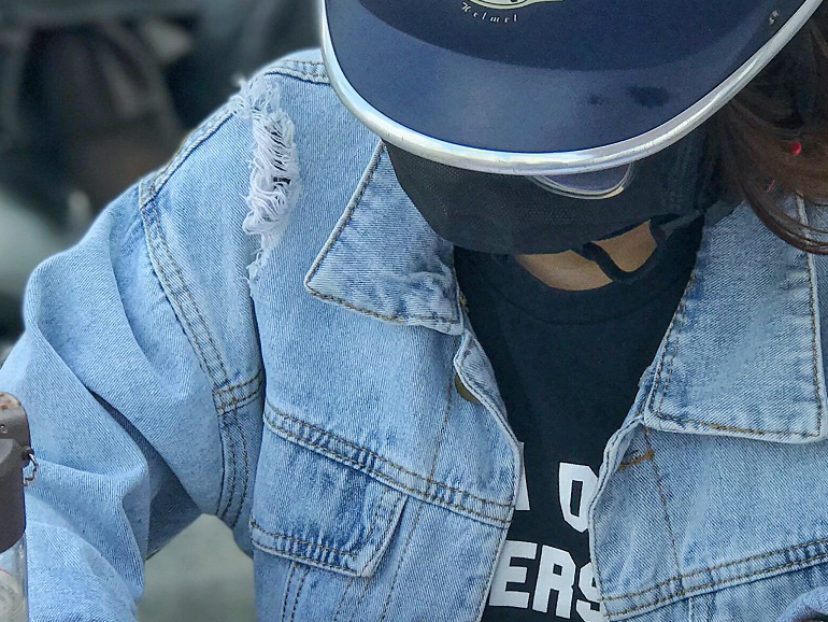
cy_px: 484
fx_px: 3541
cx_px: 579
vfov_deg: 10.0
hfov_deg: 13.3
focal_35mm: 148
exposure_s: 1/414
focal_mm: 6.6
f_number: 2.8
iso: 20
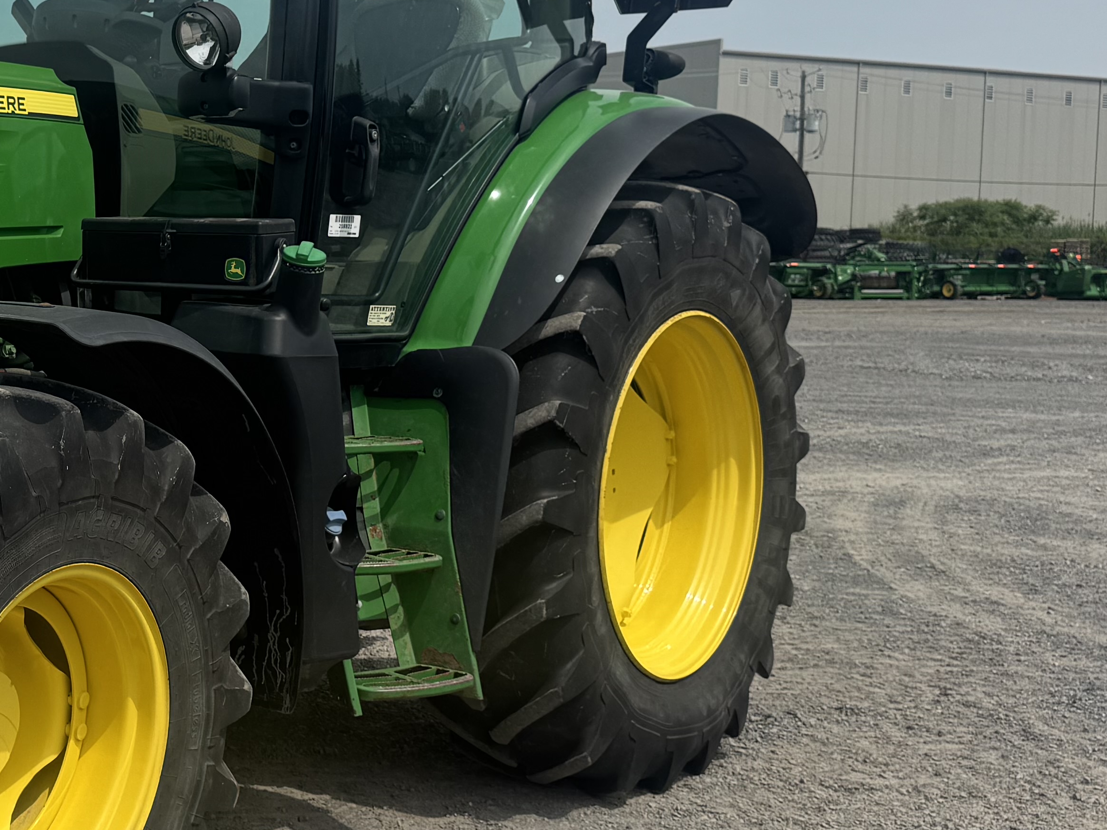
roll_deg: -1.1
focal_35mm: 59
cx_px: 80
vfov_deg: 24.8
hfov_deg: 31.0
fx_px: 1887
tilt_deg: -2.8
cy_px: 346
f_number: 1.78
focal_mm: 6.76
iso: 80
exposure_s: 1/7937
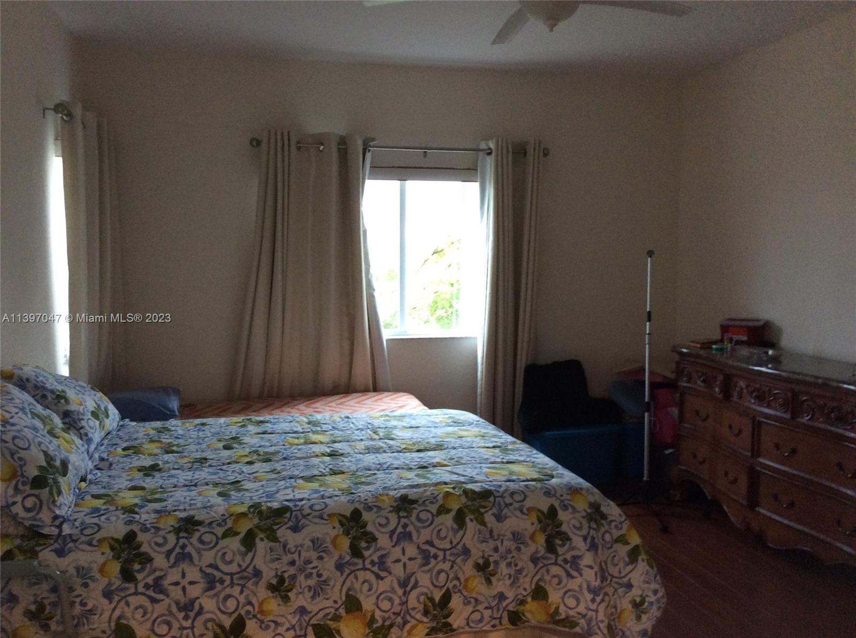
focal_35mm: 32
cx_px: 428
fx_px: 790
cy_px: 319
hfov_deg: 56.9
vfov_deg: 44.0
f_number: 2.4
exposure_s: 1/24
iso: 160
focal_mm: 3.3
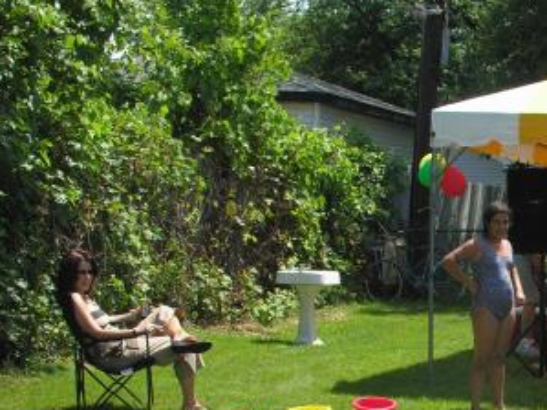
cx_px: 582
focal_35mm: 75
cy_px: 395
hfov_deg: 24.5
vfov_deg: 19.2
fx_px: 1185
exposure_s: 1/146
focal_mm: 8.9
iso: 50
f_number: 5.6
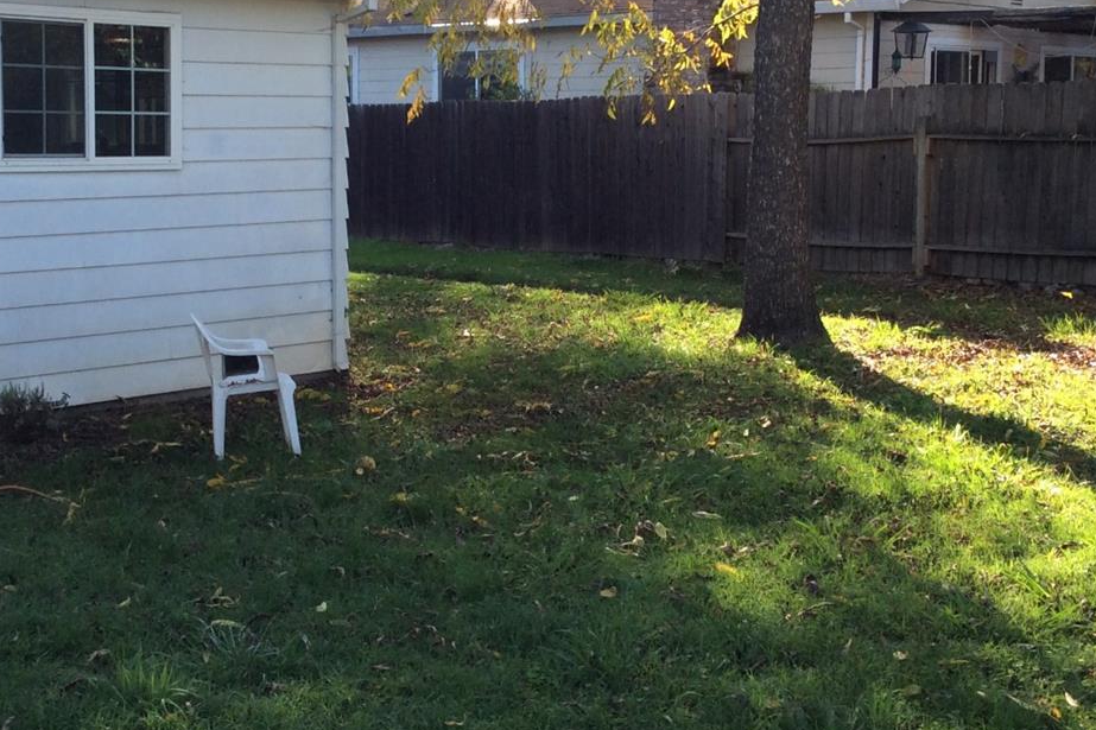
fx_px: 1644
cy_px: 271
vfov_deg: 25.0
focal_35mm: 54
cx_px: 435
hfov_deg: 36.7
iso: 32
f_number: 2.4
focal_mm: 3.3
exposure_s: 1/276
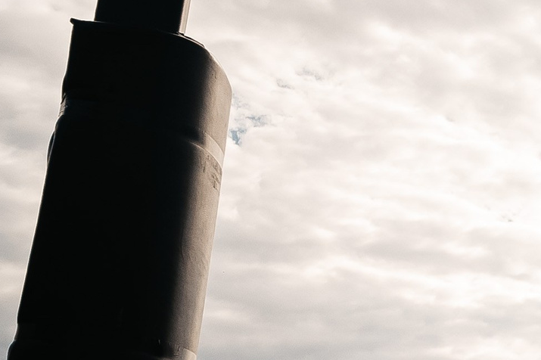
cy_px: 279
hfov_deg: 20.2
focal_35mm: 68
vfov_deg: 19.8
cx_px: 998
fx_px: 1021
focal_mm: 16
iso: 400
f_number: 3.5
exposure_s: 1/6400
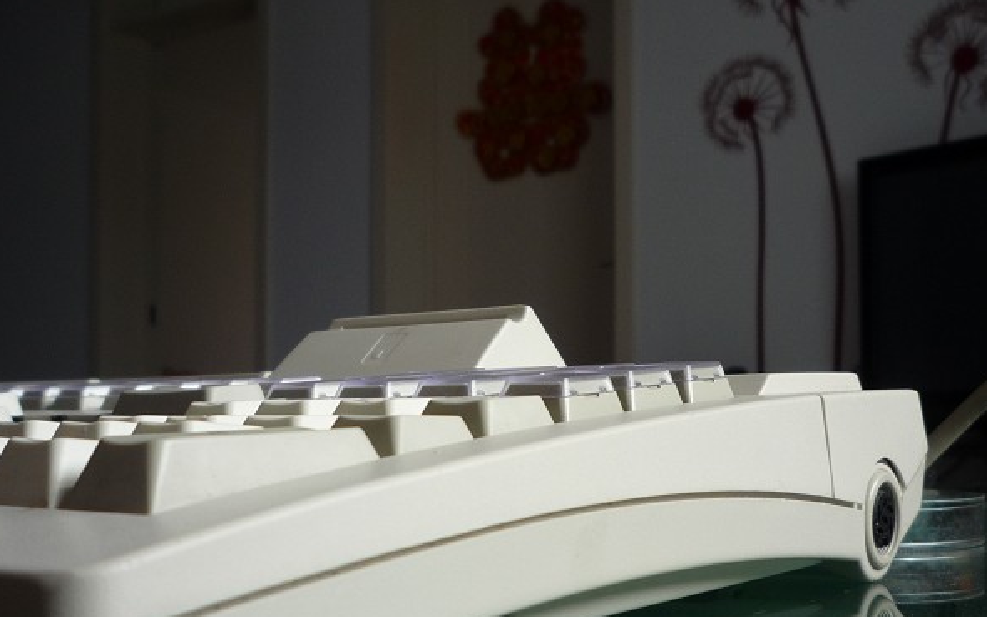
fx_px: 1238
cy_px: 431
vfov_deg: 27.8
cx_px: 552
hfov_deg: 43.4
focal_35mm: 46
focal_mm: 5.2
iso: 100
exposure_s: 1/20
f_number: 3.3
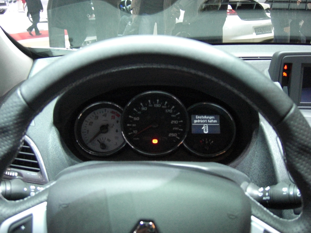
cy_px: 116
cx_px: 156
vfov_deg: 37.7
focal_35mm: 38
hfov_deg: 49.0
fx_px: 341
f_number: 2.8
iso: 800
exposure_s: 1/60
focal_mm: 7.9
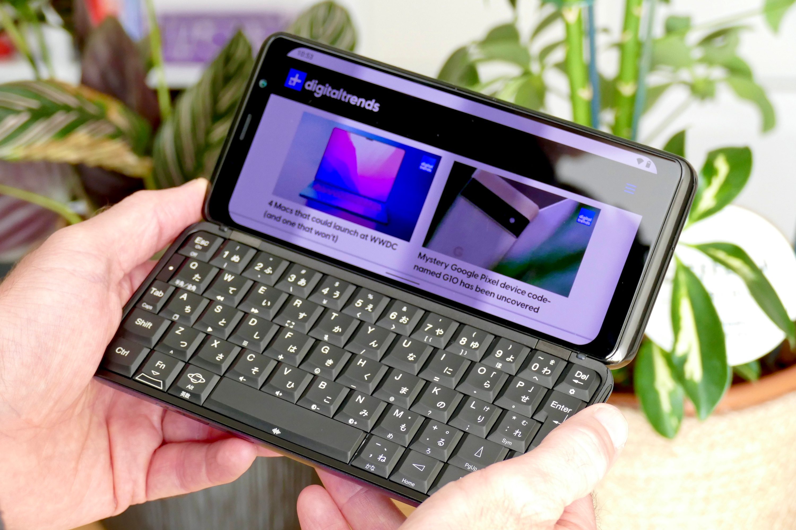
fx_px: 2366
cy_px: 265
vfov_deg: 12.8
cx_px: 398
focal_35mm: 107
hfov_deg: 19.1
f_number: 4
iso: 800
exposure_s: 1/80
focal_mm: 39.2
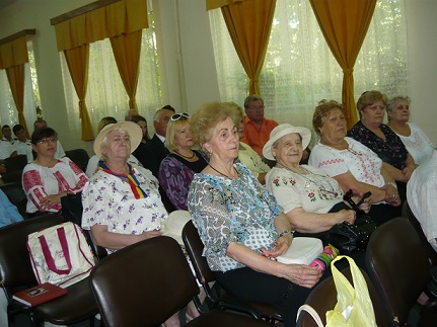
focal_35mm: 33
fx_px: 416
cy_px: 164
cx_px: 218
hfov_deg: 55.4
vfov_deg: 42.9
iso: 200
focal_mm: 5.5
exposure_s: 1/30
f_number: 2.8
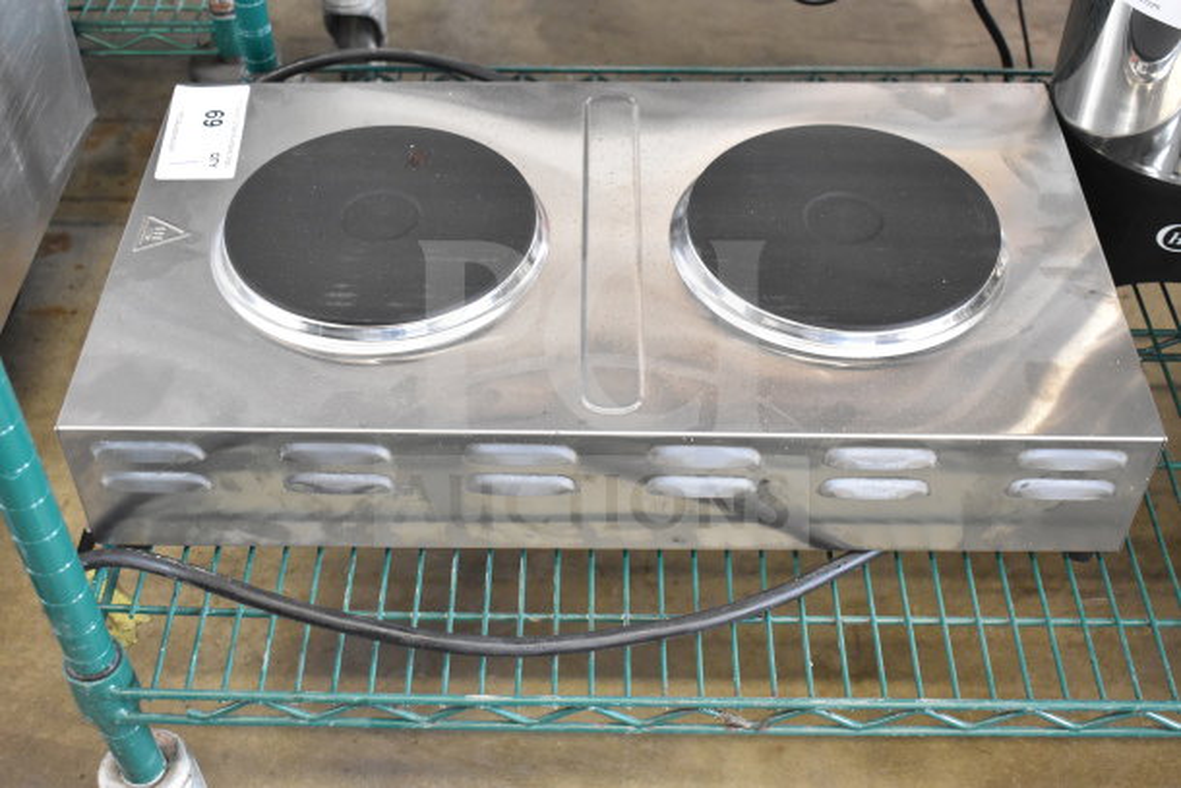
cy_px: 394
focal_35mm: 45
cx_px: 590
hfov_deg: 43.6
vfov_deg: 29.9
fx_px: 1477
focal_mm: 30
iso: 2500
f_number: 4.2
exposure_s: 1/50
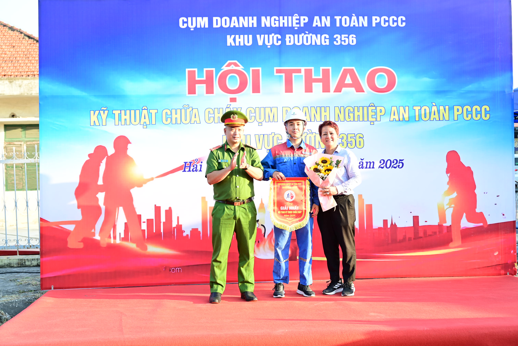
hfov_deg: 41.9
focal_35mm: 47
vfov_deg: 28.6
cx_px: 259
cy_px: 173
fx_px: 676
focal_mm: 47
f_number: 4
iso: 125
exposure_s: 1/100
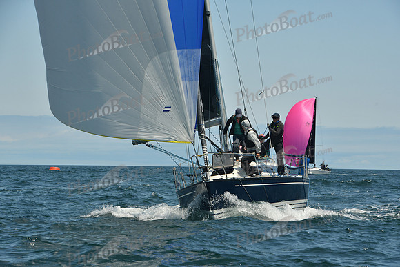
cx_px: 200
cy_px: 134
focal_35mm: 140
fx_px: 1556
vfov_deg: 9.8
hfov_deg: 14.7
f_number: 10
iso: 320
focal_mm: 140
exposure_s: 1/640
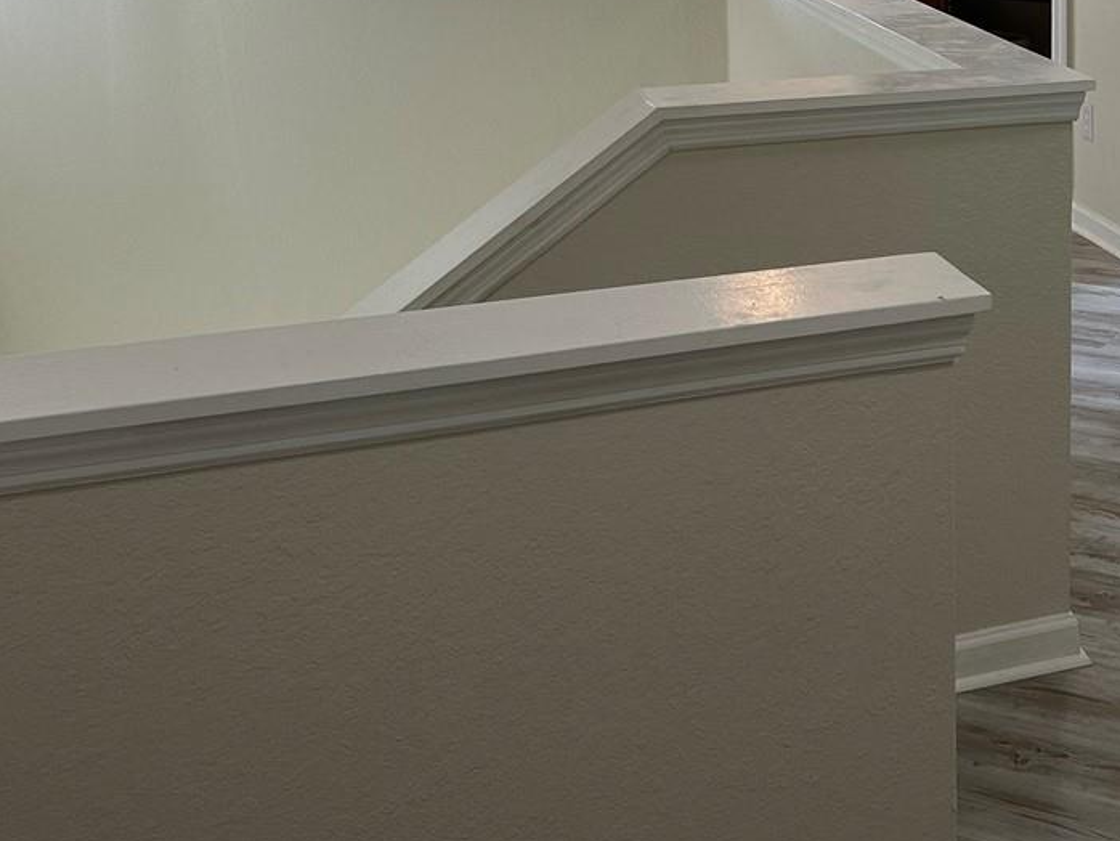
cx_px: 1051
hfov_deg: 32.8
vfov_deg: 25.4
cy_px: 16
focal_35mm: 55
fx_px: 1780
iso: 160
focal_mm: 6.86
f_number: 1.78
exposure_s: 1/120
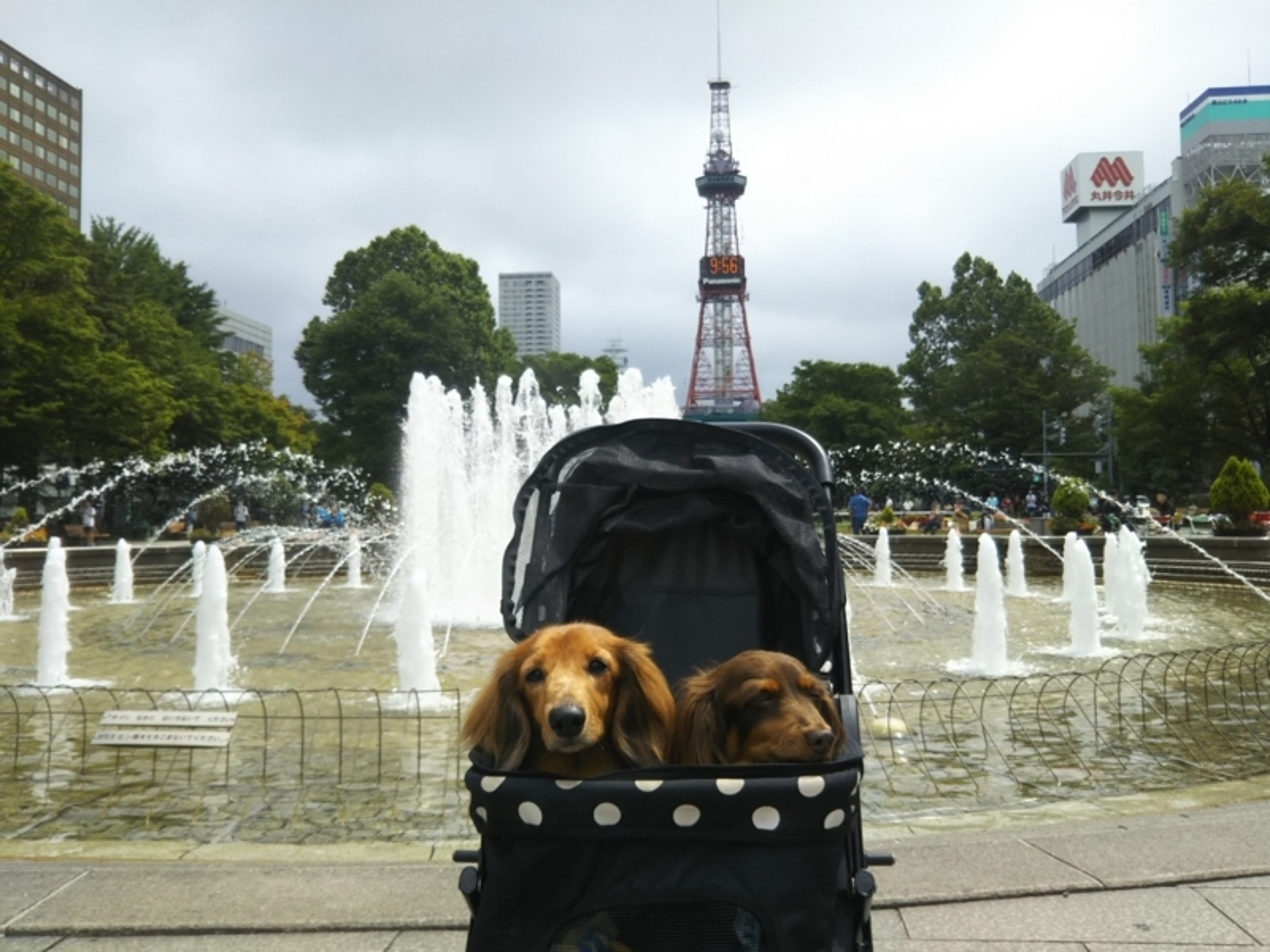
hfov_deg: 60.0
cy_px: 476
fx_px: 1101
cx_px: 635
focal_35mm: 30
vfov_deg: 46.8
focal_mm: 4
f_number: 2.2
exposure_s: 1/757
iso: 25
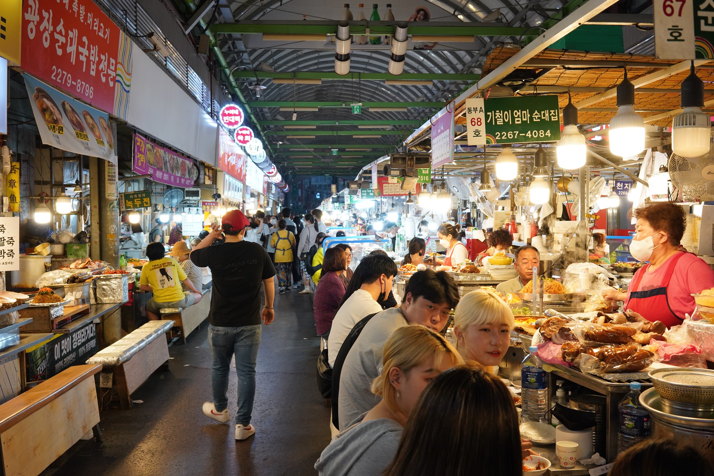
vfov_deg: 37.9
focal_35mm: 35
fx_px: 694
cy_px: 238
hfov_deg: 54.4
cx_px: 357
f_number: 7.1
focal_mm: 35
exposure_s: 1/80
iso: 1600
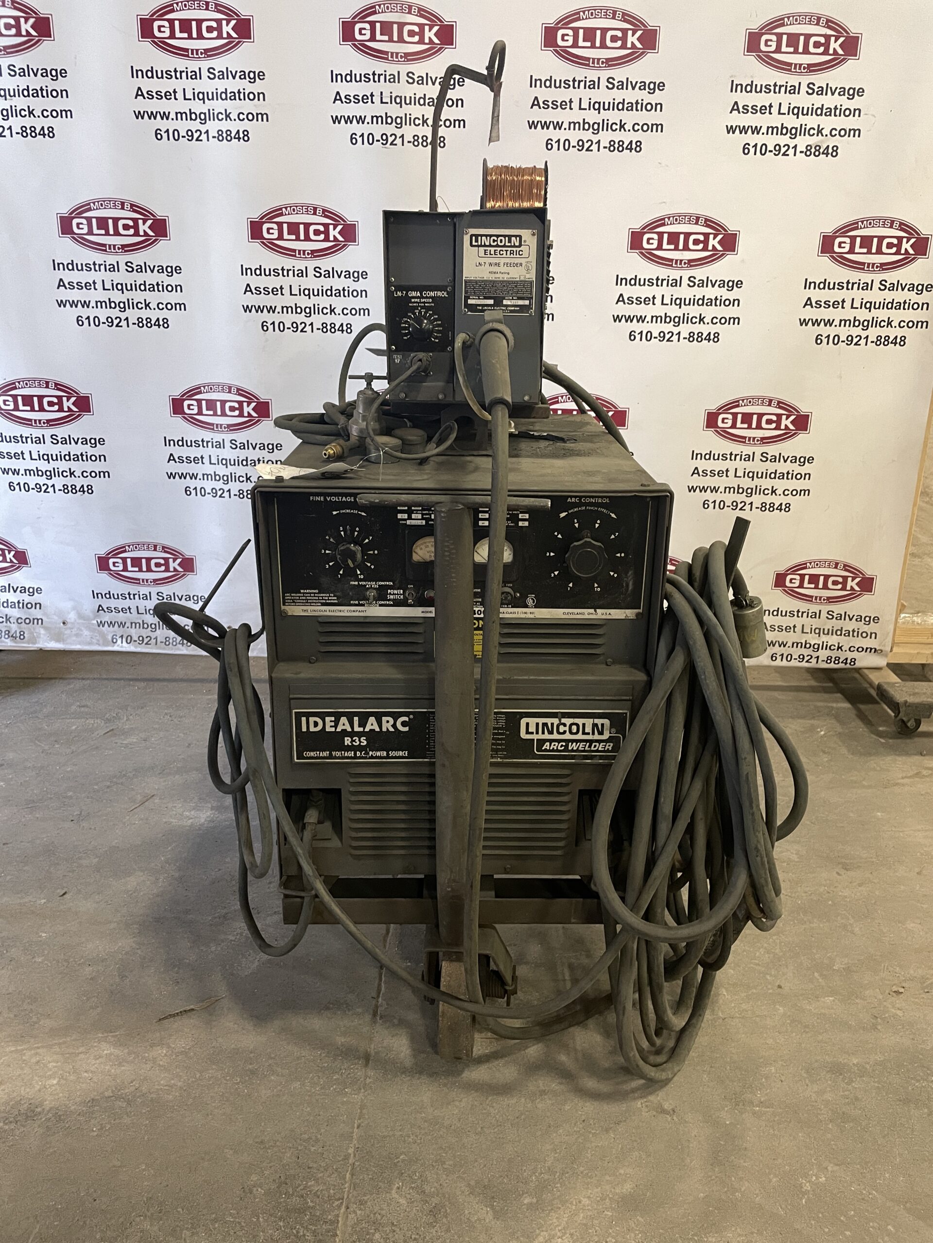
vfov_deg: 67.3
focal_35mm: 26
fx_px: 934
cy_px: 622
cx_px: 466
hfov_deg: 53.1
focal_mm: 4.2
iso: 500
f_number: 1.6
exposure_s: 1/60
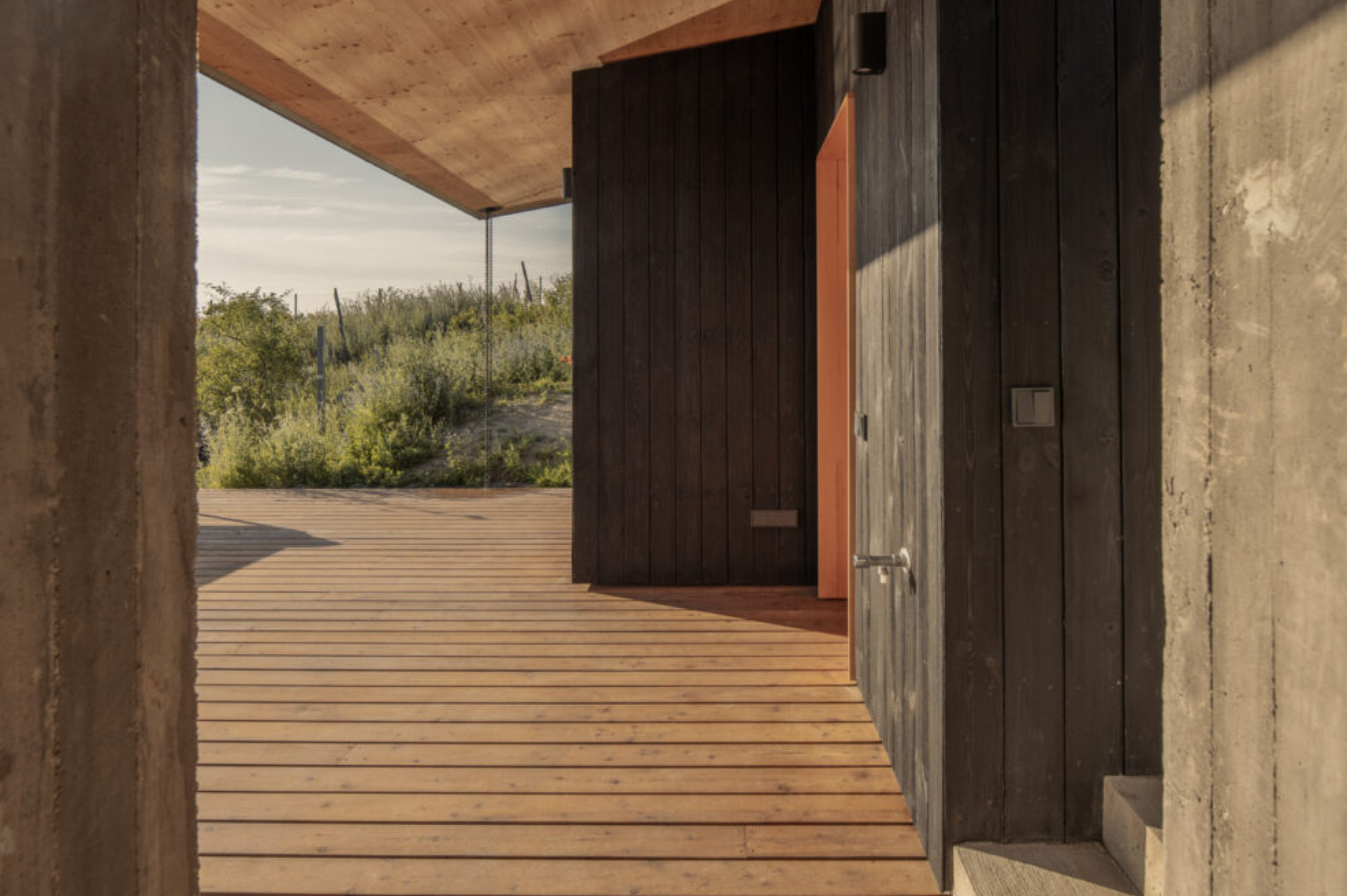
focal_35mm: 22
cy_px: 436
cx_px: 688
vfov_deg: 57.2
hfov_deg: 78.6
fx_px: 823
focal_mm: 19
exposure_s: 1/640
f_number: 9
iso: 100
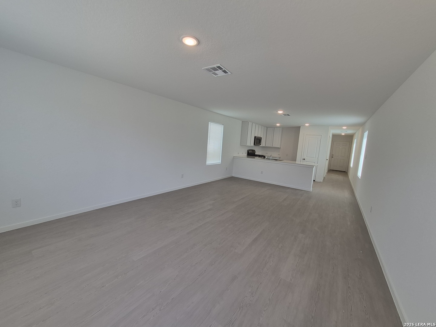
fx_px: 164
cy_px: 164
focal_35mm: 13
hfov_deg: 106.2
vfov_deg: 89.9
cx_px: 218
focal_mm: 1.74
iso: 80
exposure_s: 1/120
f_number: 2.2
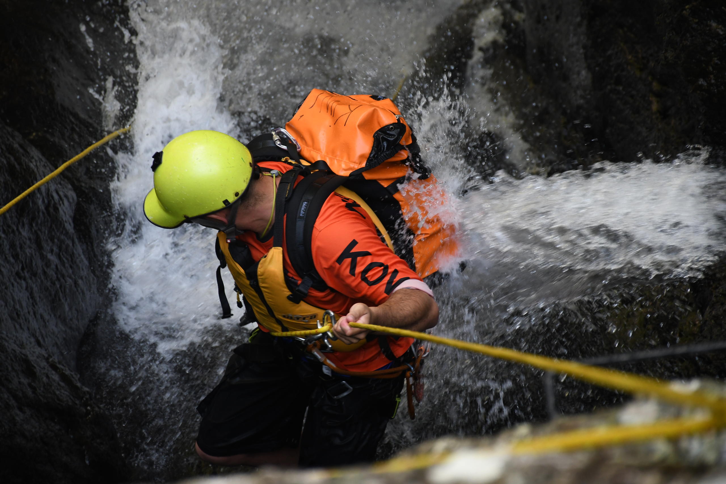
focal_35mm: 174
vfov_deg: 7.9
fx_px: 3509
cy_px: 242
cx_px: 363
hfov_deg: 11.8
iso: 900
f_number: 5.6
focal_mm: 116
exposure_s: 1/200
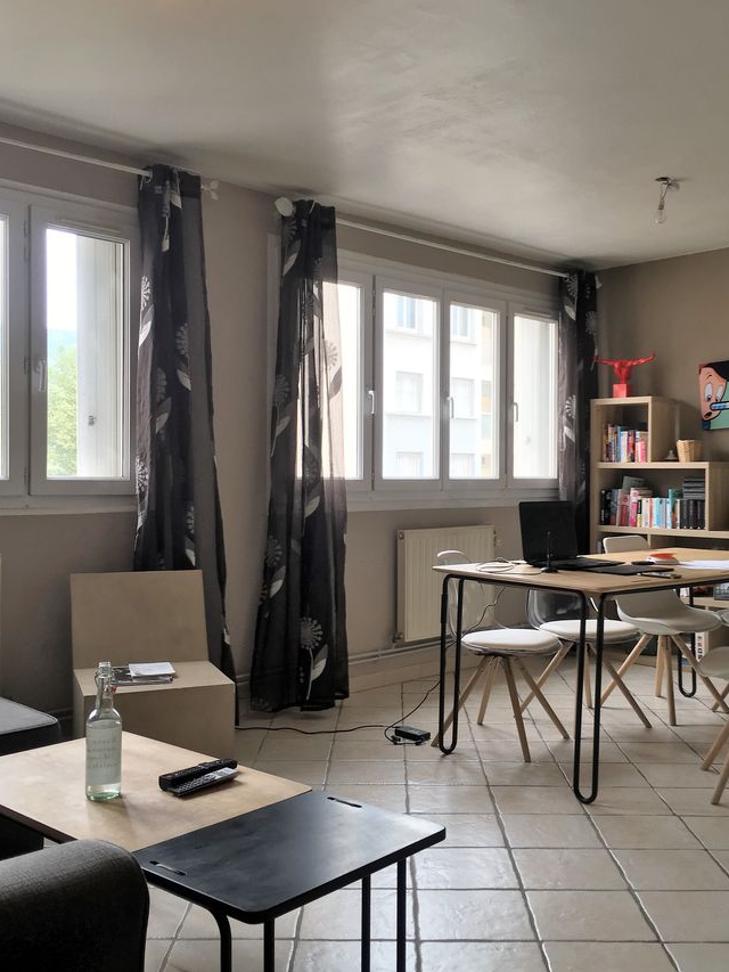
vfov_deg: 53.9
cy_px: 480
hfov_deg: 41.8
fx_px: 954
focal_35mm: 34
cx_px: 393
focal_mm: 4.15
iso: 32
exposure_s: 1/100
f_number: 2.2
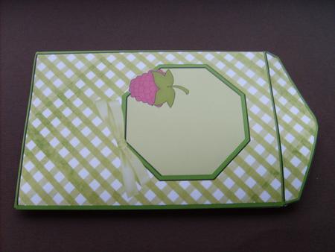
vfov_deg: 40.7
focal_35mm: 35
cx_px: 168
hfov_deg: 52.6
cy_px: 126
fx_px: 339
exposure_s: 1/45
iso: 50
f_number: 2.8
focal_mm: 5.8
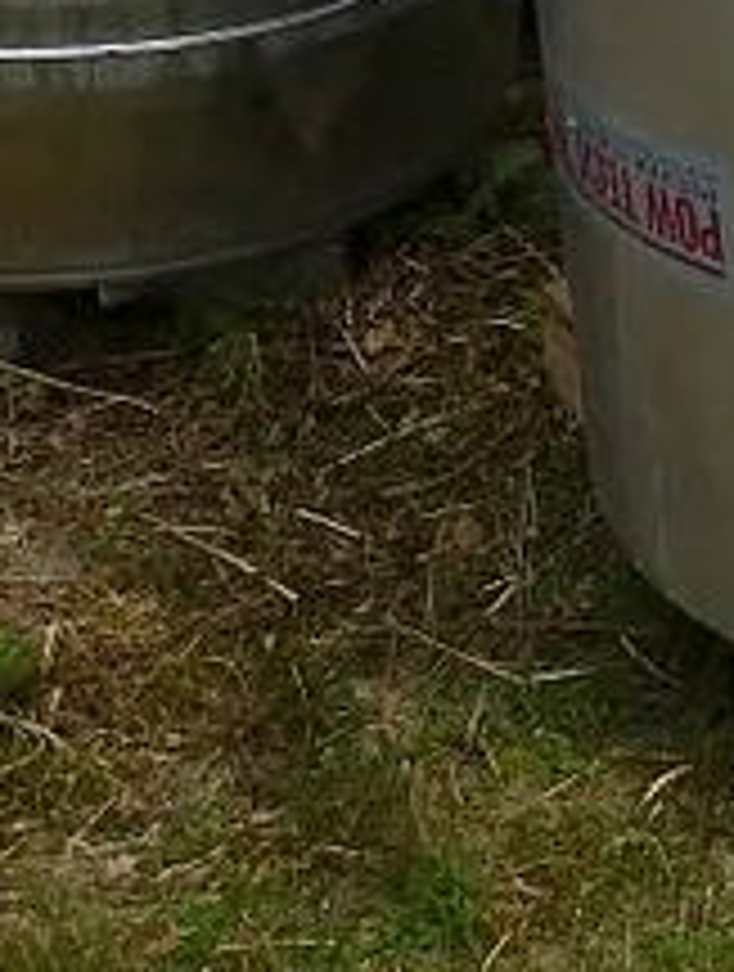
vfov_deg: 18.5
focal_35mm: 97
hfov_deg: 14.1
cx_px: 1160
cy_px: -356
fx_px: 2732
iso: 100
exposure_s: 1/1300
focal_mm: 4.9
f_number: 3.3
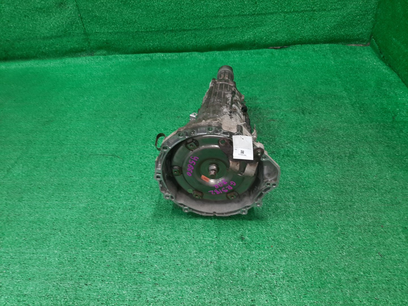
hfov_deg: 67.3
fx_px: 306
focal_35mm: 26
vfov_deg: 53.1
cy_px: 153
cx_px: 204
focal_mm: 3.93
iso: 112
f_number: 1.7
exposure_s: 1/50
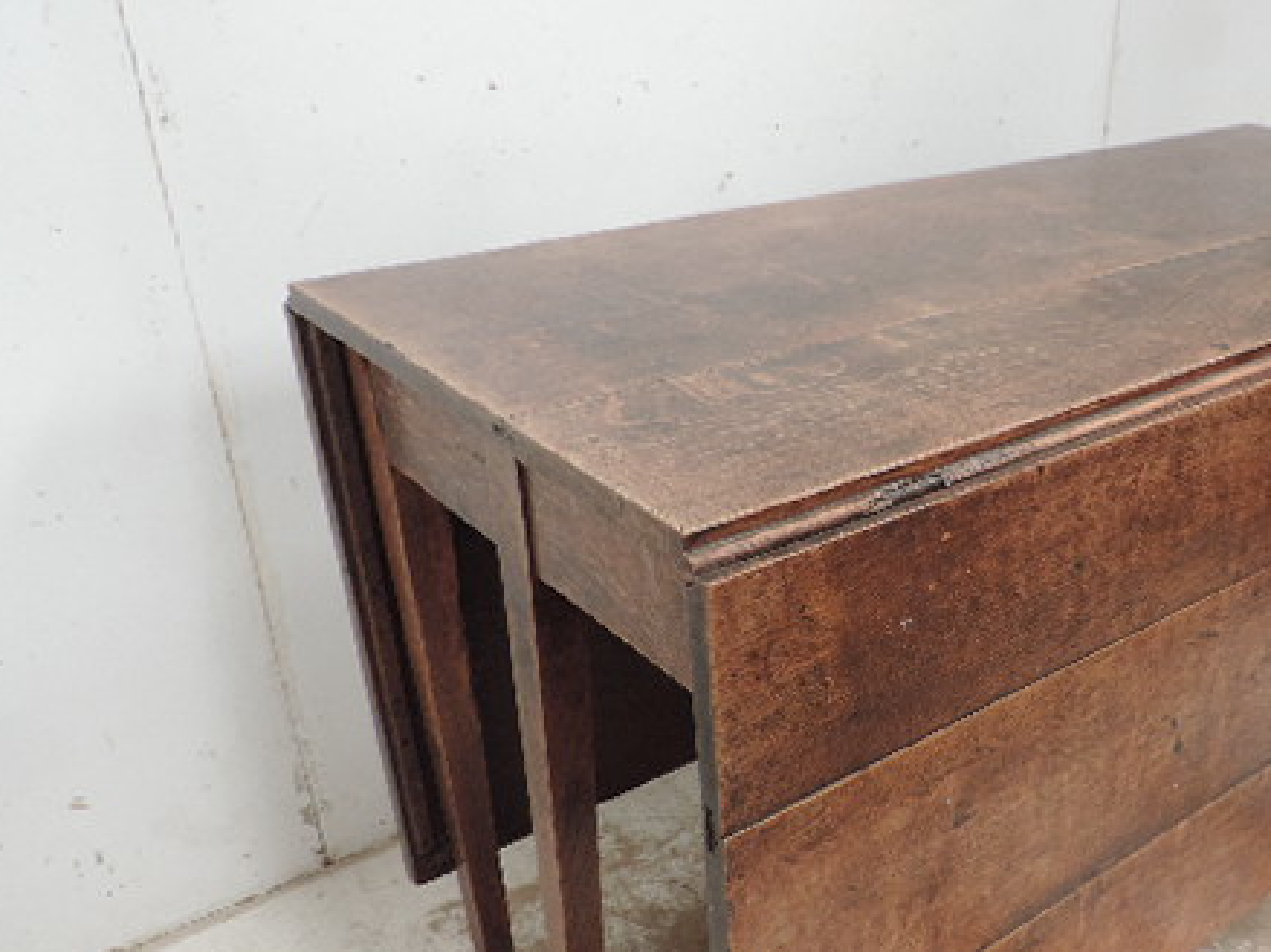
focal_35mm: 35
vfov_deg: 40.3
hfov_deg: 51.0
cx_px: 906
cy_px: 622
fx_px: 1285
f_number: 3
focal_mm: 4.3
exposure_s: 1/30
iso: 360
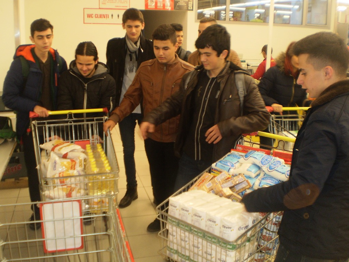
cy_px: 131
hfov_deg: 51.4
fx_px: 363
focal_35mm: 36
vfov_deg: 39.7
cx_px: 174
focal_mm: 6.3
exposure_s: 1/30
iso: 125
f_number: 3.1
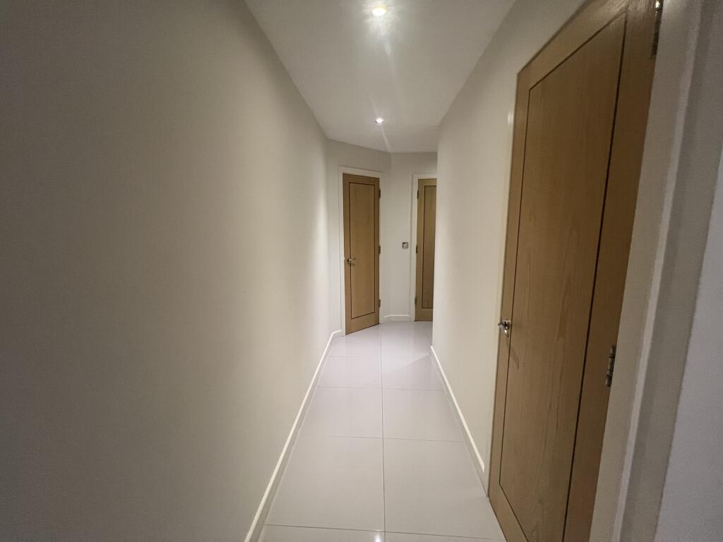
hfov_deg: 106.2
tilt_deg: -9.1
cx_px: 362
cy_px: 271
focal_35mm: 13
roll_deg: +0.3
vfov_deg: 89.9
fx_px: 272
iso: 320
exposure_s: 1/60
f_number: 1.8
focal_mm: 1.57
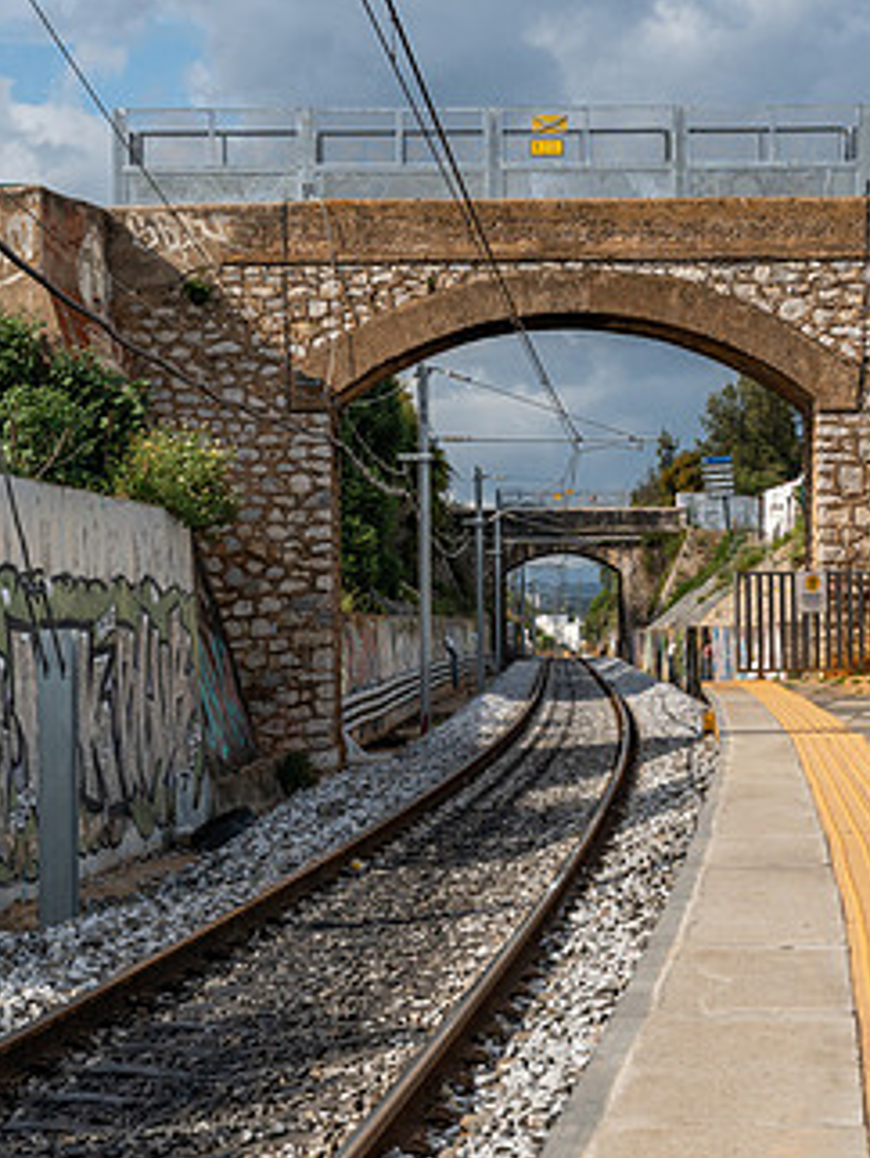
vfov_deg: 24.1
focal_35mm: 81
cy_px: 610
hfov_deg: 18.2
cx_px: 557
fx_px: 2711
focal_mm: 45.7
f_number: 8
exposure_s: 1/800
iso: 100
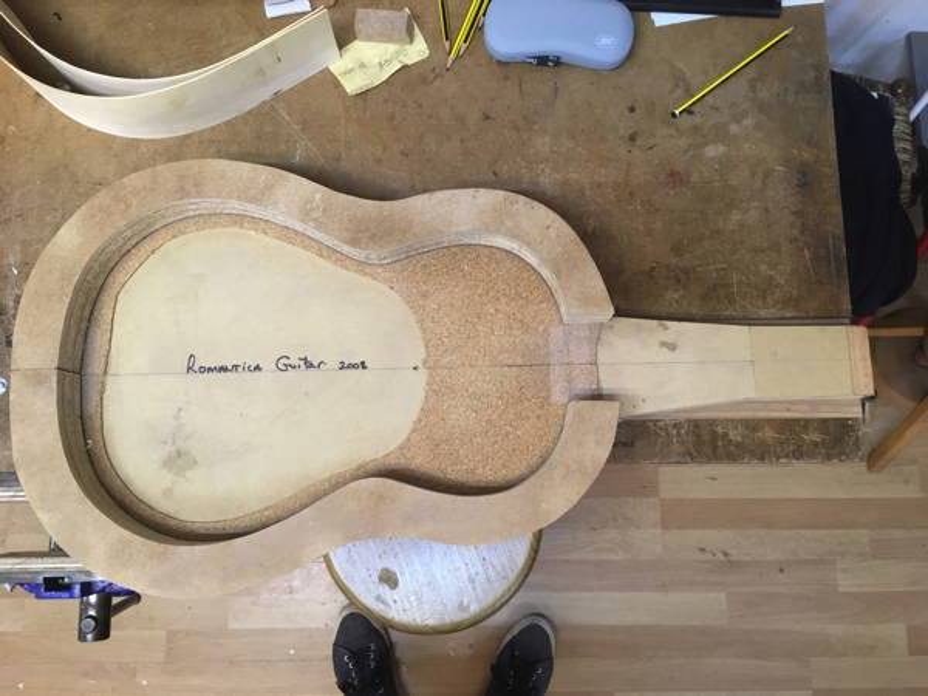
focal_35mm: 29
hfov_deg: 61.7
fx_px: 777
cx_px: 464
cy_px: 348
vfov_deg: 48.2
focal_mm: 4.15
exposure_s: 1/33
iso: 125
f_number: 2.2
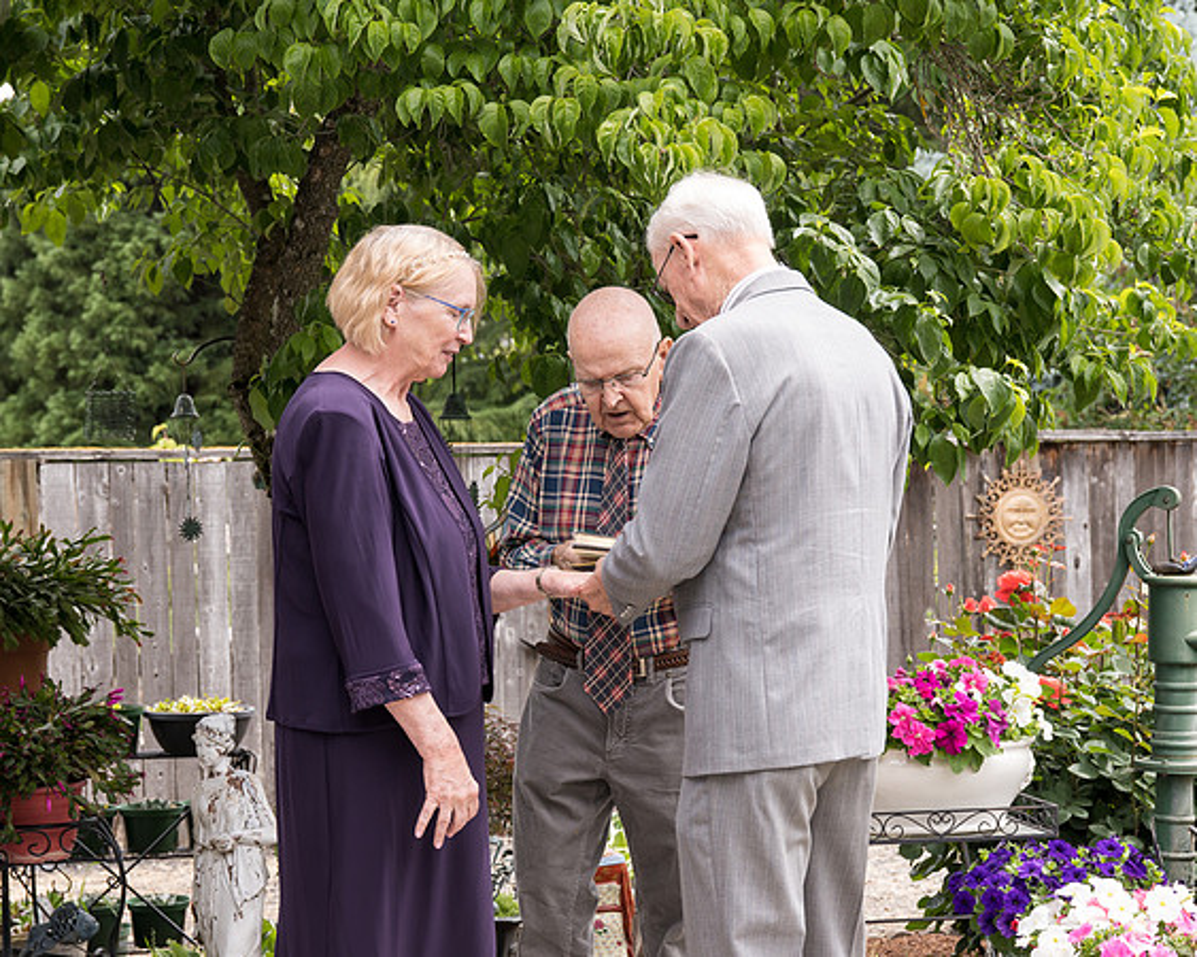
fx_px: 2603
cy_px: 601
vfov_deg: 20.8
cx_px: 598
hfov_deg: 25.9
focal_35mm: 74
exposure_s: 1/500
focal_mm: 52
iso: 400
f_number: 5
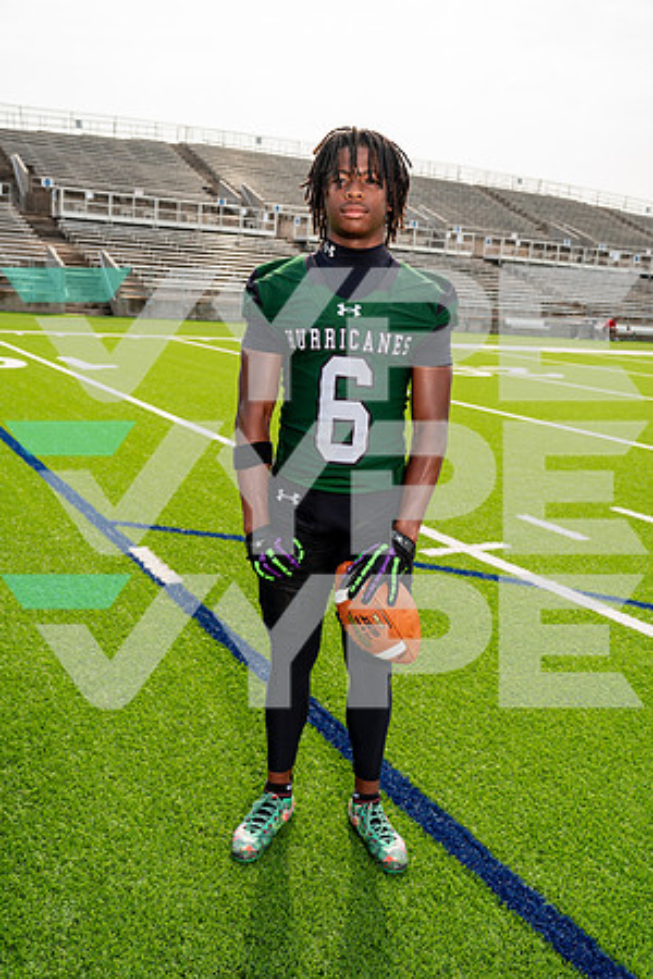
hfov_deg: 40.0
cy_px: 490
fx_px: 898
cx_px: 326
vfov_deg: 57.2
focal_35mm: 33
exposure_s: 1/320
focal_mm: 33
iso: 100
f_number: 5.6
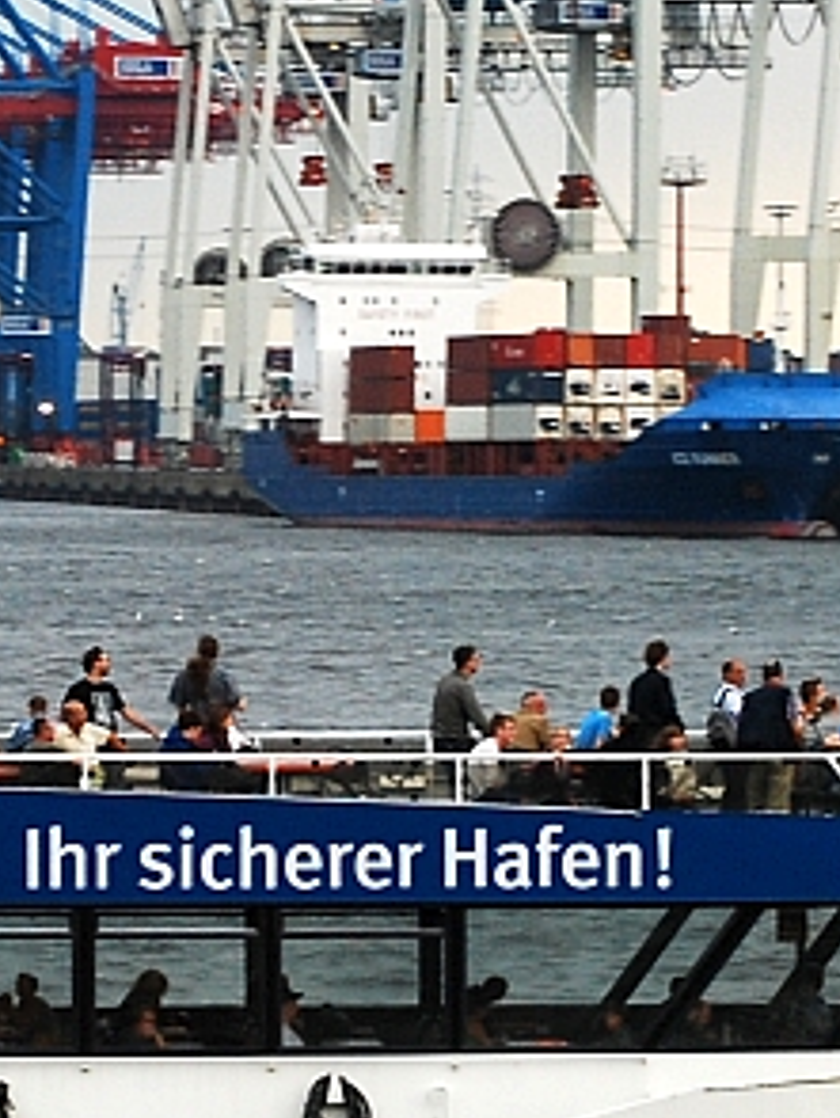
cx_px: -19
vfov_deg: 7.9
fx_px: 8109
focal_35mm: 251
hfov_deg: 5.9
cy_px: 462
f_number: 5
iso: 360
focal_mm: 50
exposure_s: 1/60
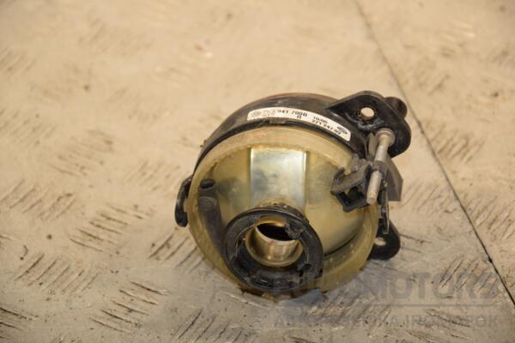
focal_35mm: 158
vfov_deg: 8.7
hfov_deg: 13.0
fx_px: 2253
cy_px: 172
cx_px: 258
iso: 800
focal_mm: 105
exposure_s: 1/200
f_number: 6.3
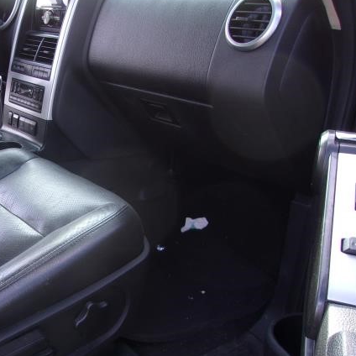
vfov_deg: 37.6
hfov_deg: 36.3
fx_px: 524
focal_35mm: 45
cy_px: 175
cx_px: 73
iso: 80
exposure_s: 1/80
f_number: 3
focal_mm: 4.9
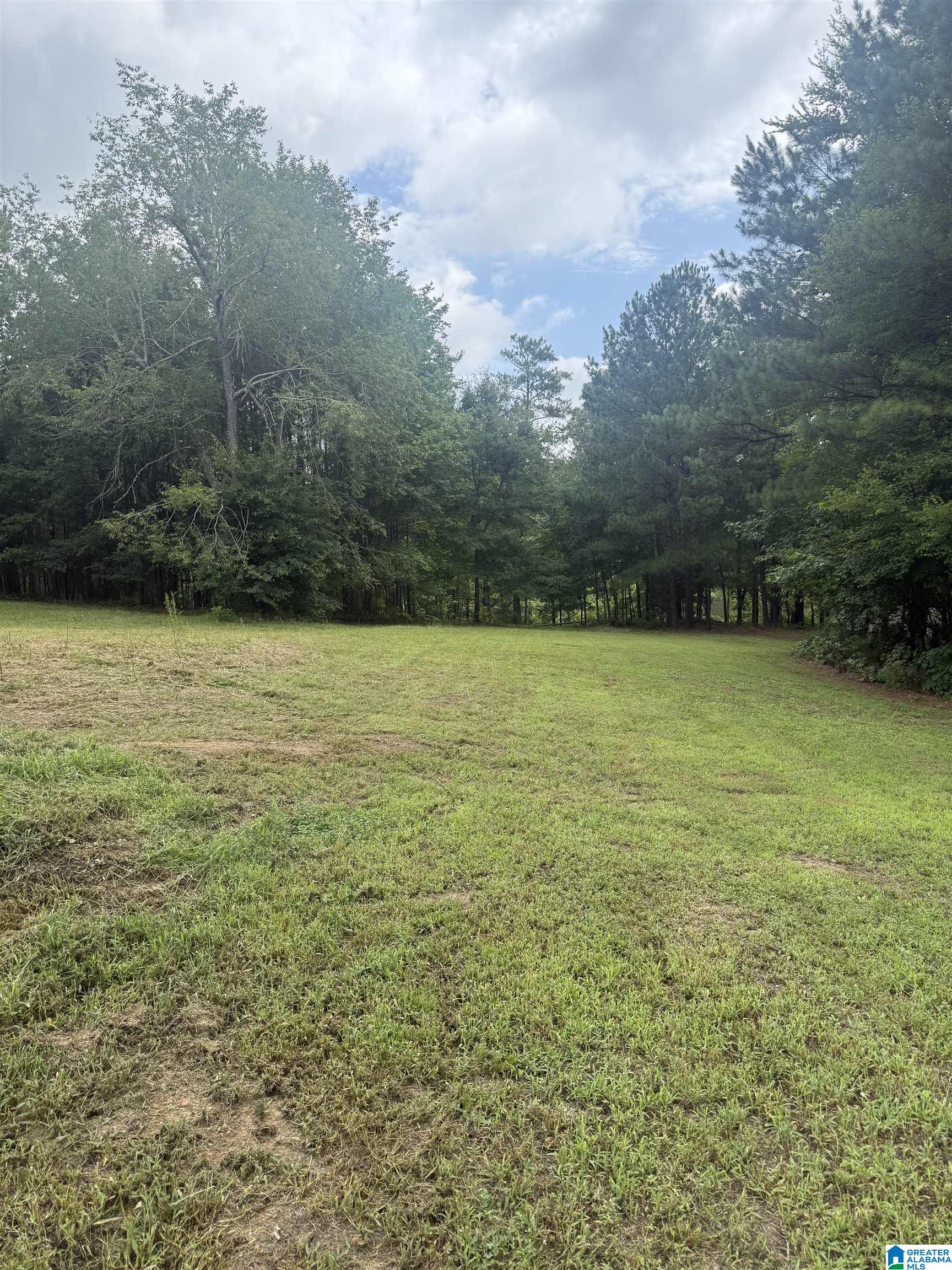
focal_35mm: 24
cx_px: 476
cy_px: 635
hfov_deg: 56.8
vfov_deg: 71.6
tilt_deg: -4.1
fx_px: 880
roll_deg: +1.7
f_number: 1.78
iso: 100
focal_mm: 6.76
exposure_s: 1/1770
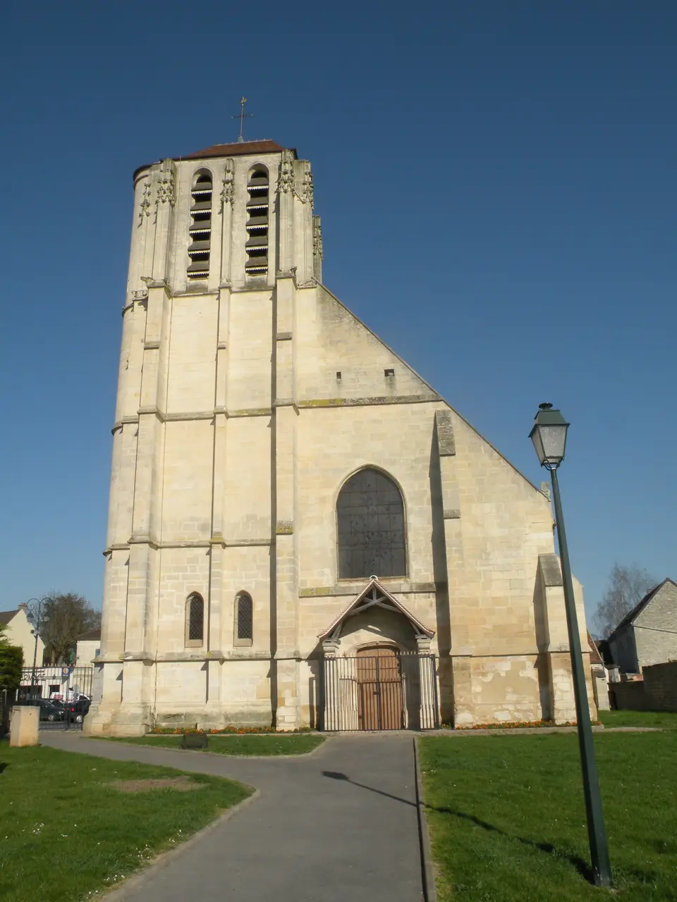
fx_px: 704
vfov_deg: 65.3
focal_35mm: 27
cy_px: 451
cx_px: 338
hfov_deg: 51.4
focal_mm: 4.7
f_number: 8
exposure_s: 1/306
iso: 64
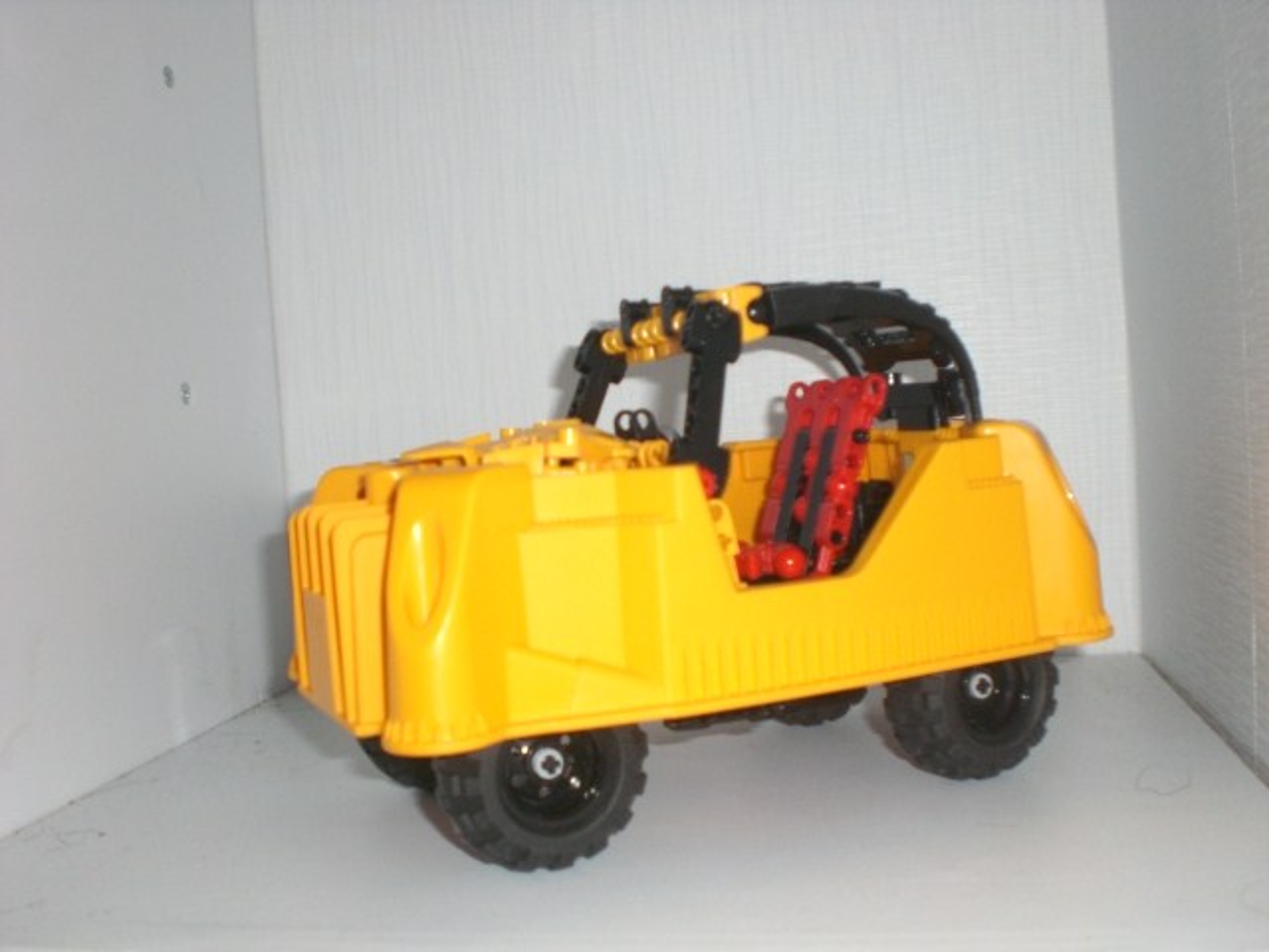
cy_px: 476
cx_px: 634
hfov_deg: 49.0
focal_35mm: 38
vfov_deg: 37.7
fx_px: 1393
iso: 200
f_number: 3.1
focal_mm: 6.3
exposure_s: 1/60
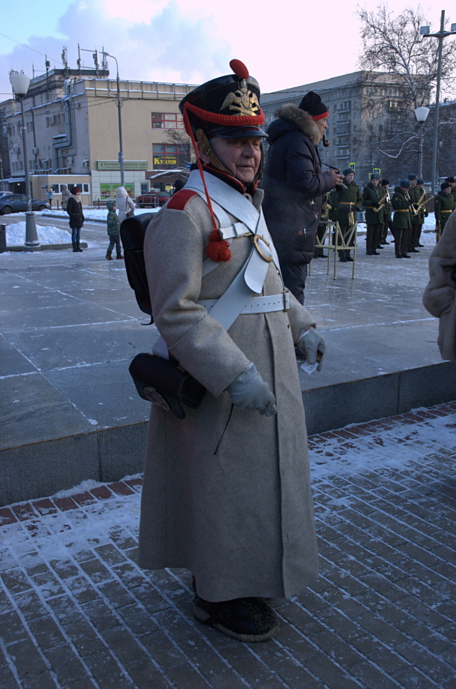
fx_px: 716
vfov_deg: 51.4
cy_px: 344
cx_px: 228
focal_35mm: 38
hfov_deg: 35.3
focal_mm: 25
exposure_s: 1/250
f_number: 5.6
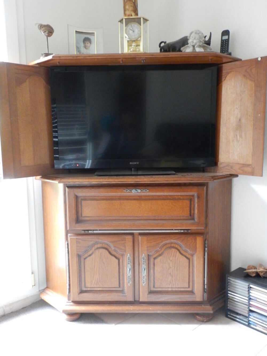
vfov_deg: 58.3
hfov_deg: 45.4
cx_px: 134
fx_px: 319
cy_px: 178
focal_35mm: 31
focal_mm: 5.6
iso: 800
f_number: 4.2
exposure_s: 1/3
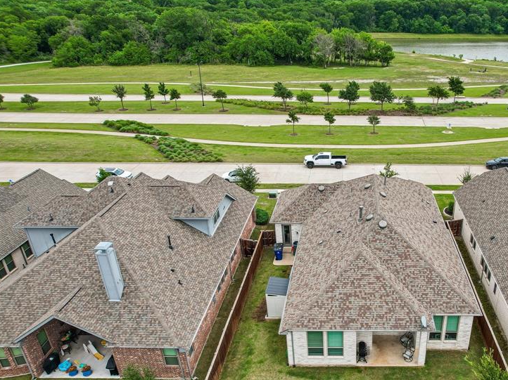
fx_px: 440
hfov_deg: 58.1
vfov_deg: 46.5
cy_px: 226
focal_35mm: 30
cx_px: 353
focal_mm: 8.4
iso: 100
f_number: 2.8
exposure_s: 1/1000
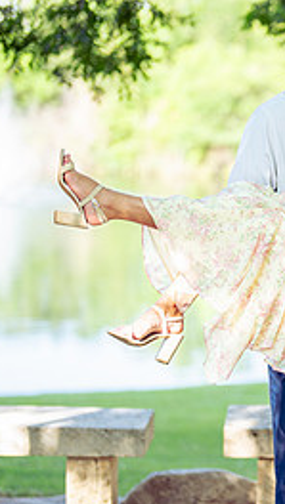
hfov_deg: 9.1
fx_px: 1755
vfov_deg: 16.4
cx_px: 379
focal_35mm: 131
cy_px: 292
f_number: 1.2
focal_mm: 50
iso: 200
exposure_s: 1/1000
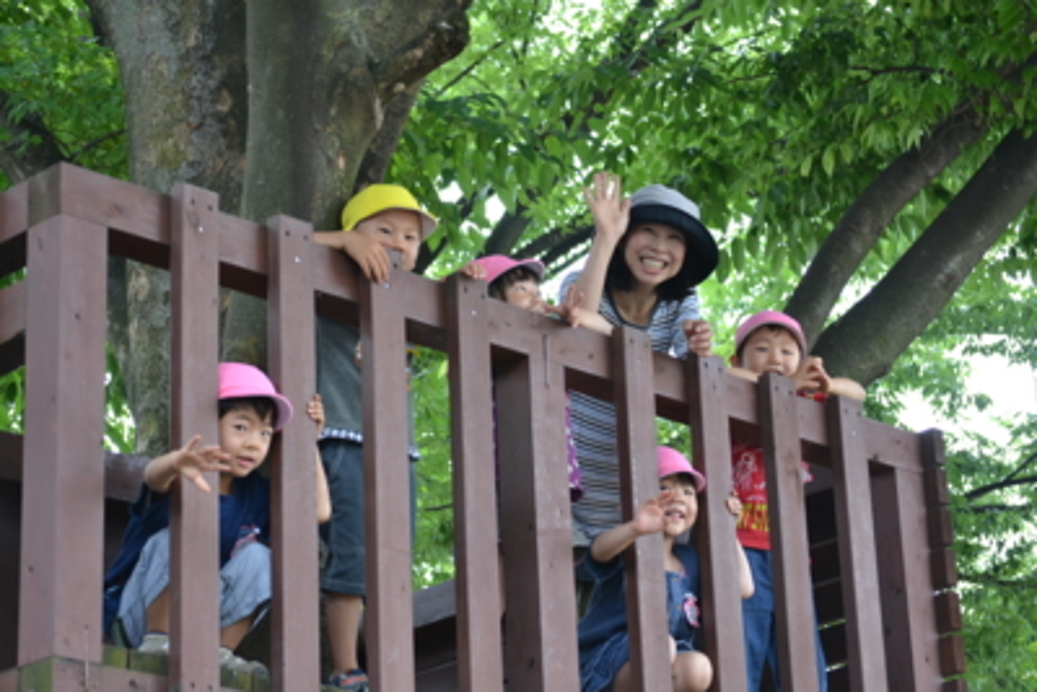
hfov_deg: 20.0
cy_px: 346
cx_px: 518
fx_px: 2939
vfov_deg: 13.4
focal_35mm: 102
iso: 360
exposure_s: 1/125
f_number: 5.6
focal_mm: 68
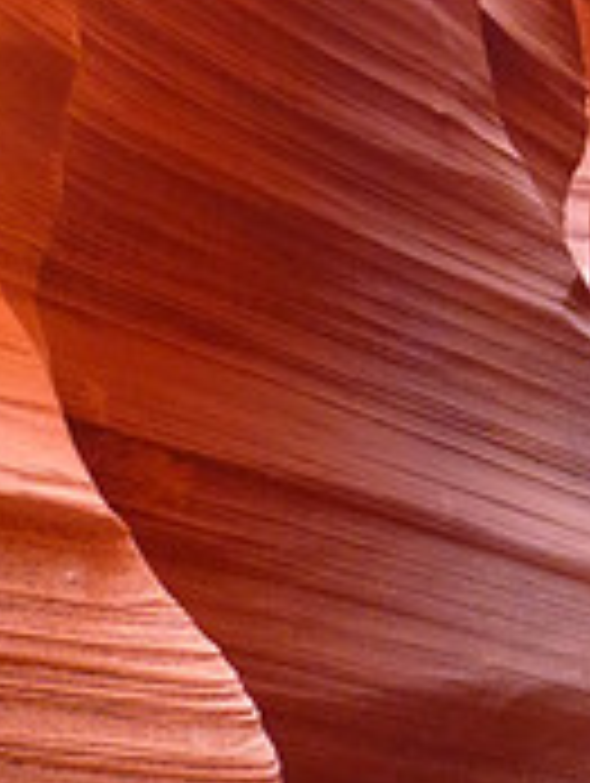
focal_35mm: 106
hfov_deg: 13.9
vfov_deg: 18.5
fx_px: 2403
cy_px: 297
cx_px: 509
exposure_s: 1/5
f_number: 3.9
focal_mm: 7.4
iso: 400
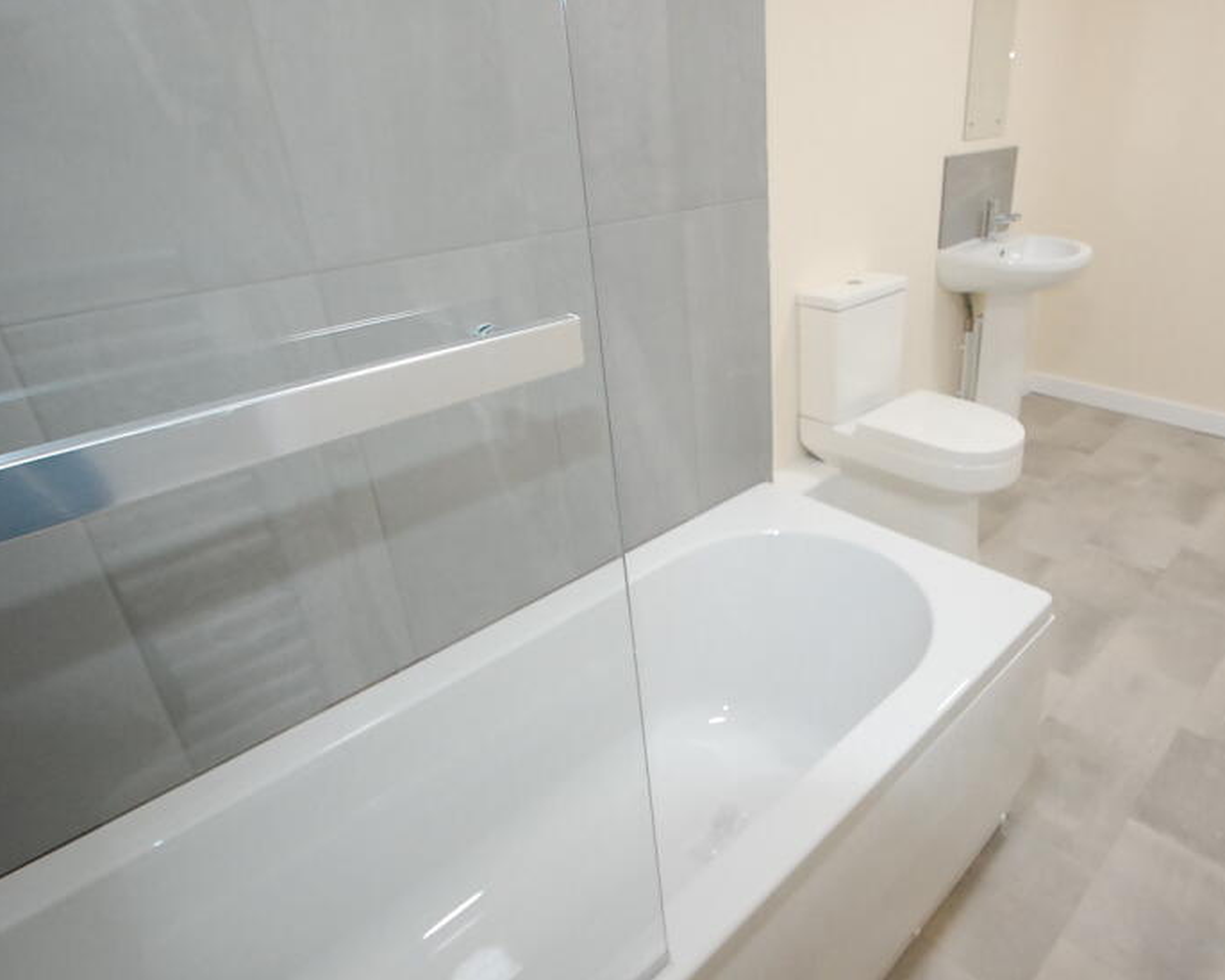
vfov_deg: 65.5
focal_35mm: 21
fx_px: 761
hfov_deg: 76.2
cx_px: 766
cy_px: 476
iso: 1600
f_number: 5.6
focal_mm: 10
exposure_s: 1/40
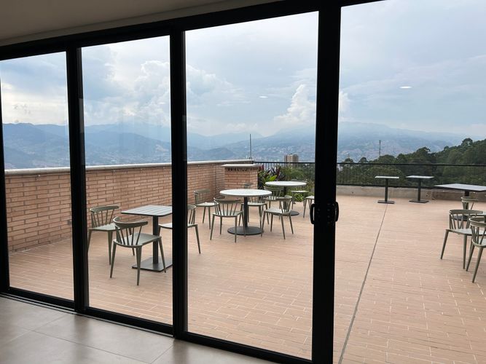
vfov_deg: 53.0
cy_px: 182
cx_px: 243
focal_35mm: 26
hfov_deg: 67.3
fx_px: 365
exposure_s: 1/2299
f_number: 1.5
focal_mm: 5.7
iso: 50
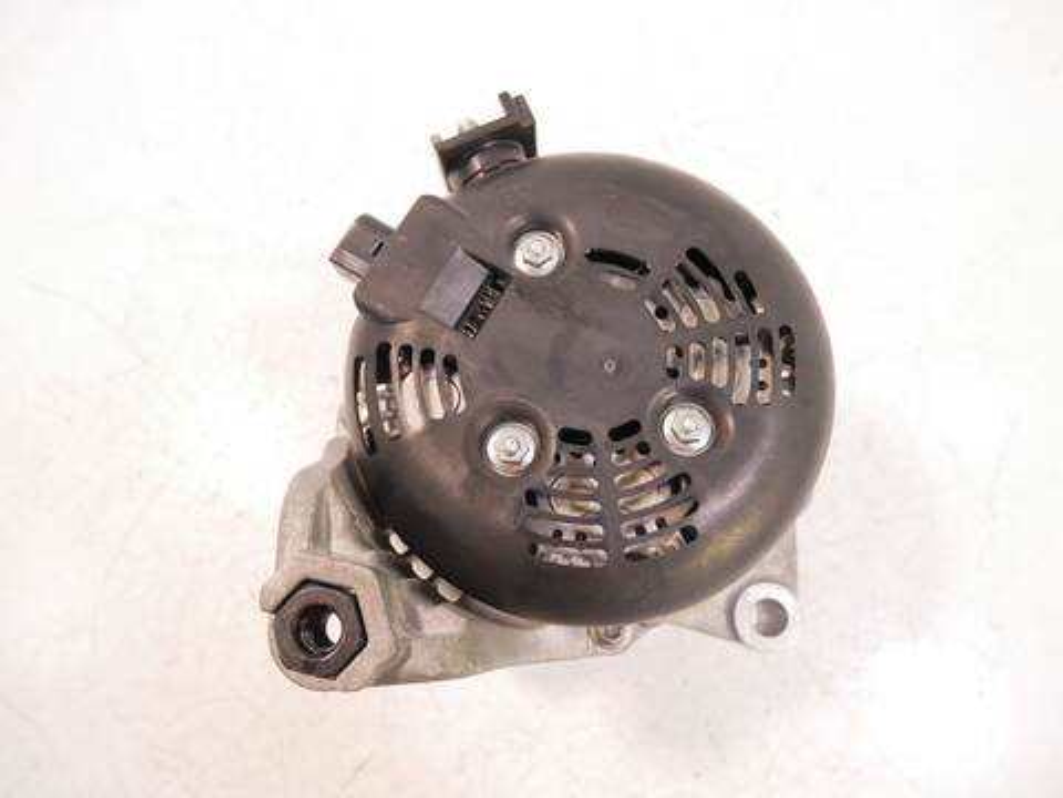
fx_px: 737
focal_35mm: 24
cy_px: 399
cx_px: 532
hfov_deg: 71.6
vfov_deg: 56.8
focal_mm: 12
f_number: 3.5
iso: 2000
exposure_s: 1/125
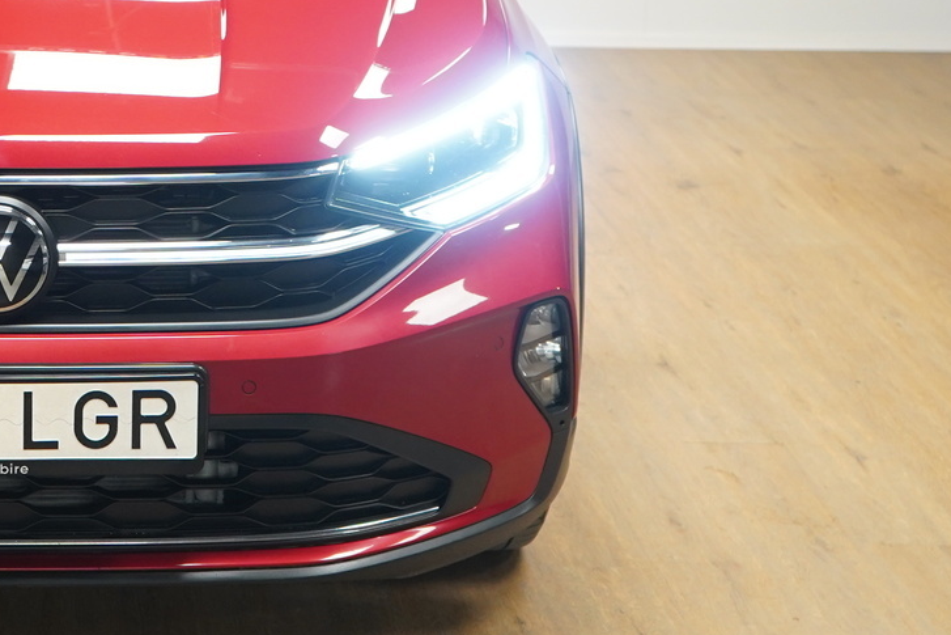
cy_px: 136
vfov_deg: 13.8
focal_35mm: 99
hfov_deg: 20.0
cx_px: 14
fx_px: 2616
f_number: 4
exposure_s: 1/40
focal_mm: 30
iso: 1250
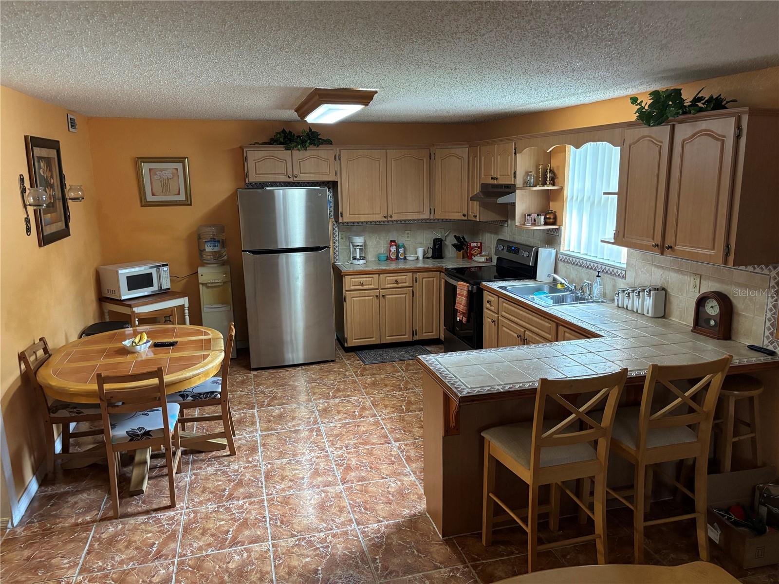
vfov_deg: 53.1
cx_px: 390
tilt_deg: -12.0
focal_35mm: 26
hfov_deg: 67.3
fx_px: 585
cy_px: 292
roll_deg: +1.2
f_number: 1.6
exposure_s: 1/60
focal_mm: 5.96
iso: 500
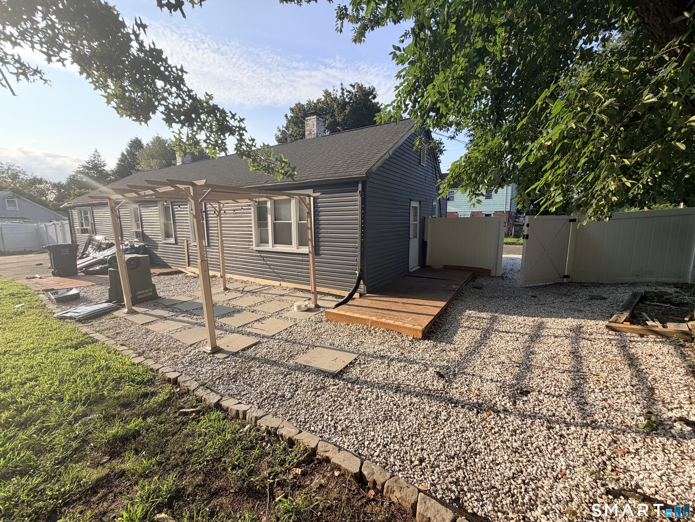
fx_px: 281
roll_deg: +0.2
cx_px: 348
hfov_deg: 102.1
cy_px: 261
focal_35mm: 14
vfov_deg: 85.7
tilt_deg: -8.0
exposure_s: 1/717
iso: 40
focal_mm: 2.22
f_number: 2.2
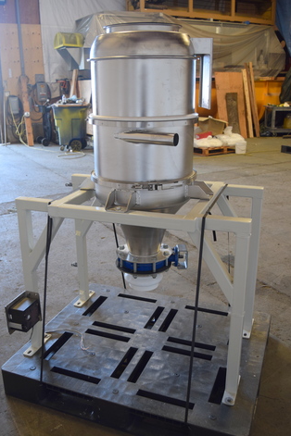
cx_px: 138
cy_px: 216
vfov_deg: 54.4
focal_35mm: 35
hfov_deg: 37.8
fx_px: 424
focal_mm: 22
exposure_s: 1/60
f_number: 4
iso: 450
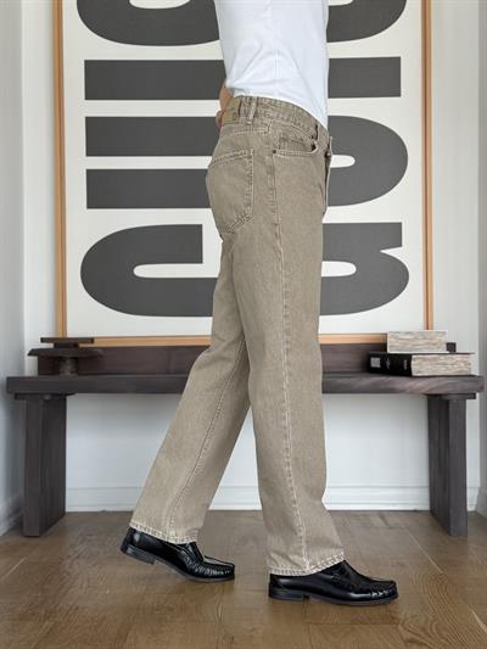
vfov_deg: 39.6
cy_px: 324
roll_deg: +0.2
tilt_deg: +0.7
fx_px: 900
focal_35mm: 48
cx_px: 244
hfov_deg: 30.3
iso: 80
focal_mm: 6.76
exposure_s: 1/277
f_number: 1.78
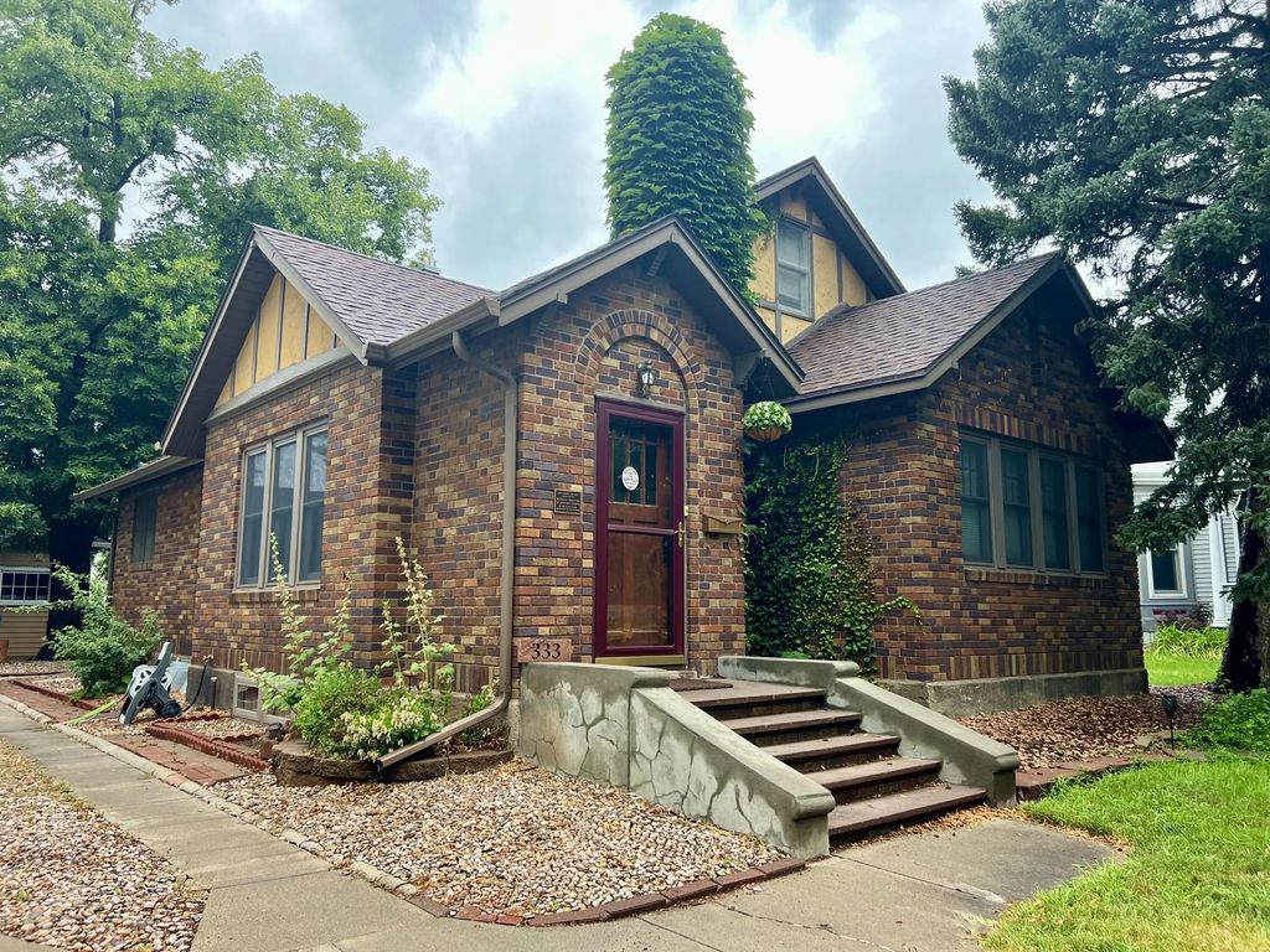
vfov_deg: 53.1
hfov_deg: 67.3
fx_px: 954
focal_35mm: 26
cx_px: 635
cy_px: 476
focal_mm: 5.7
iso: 125
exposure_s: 1/121
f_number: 1.5
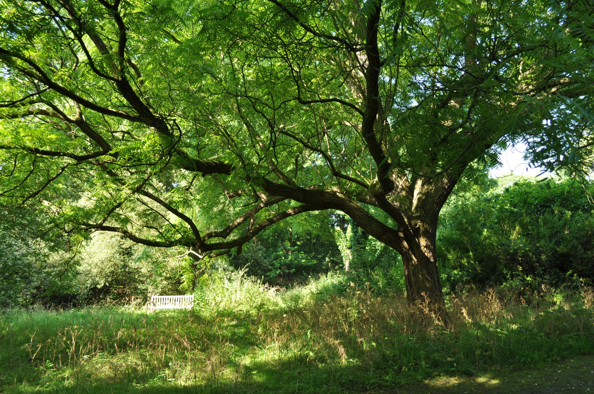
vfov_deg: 43.5
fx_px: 494
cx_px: 297
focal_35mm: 30
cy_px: 197
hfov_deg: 62.0
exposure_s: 1/50
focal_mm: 20
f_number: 8
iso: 200
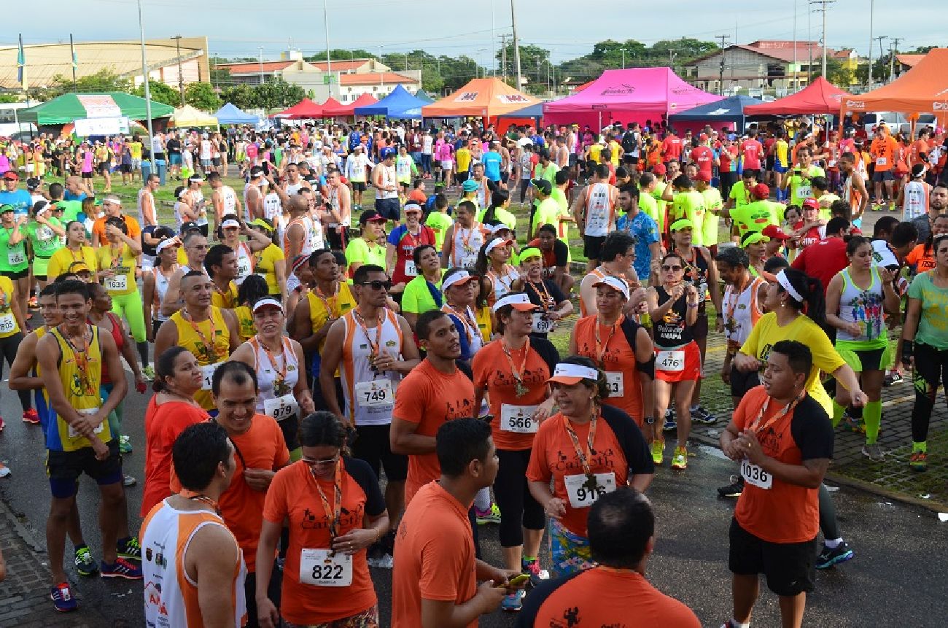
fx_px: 1143
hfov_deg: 45.0
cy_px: 314
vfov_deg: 30.7
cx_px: 474
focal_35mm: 44
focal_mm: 29
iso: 200
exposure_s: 1/100
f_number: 11
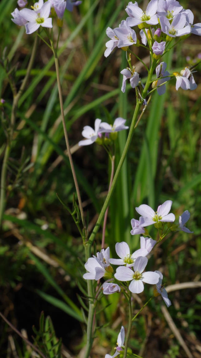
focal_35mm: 183
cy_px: 175
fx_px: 1734
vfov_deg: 11.8
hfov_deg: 6.6
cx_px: 110
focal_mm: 90
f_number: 13
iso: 100
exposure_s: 1/100
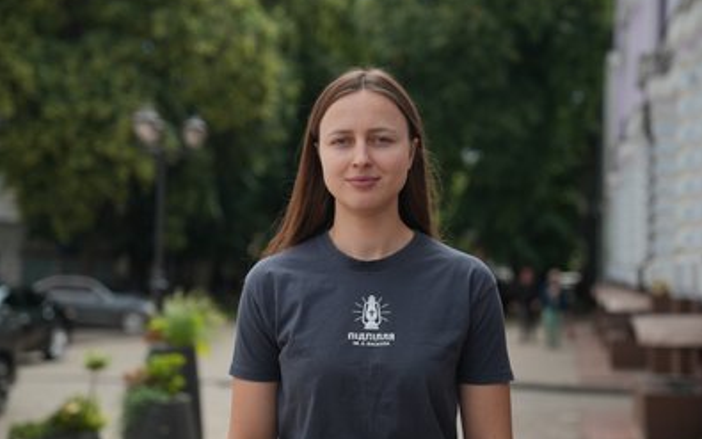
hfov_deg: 32.5
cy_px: 214
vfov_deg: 20.6
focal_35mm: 63
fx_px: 1205
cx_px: 354
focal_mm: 61
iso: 200
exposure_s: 1/250
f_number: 2.8
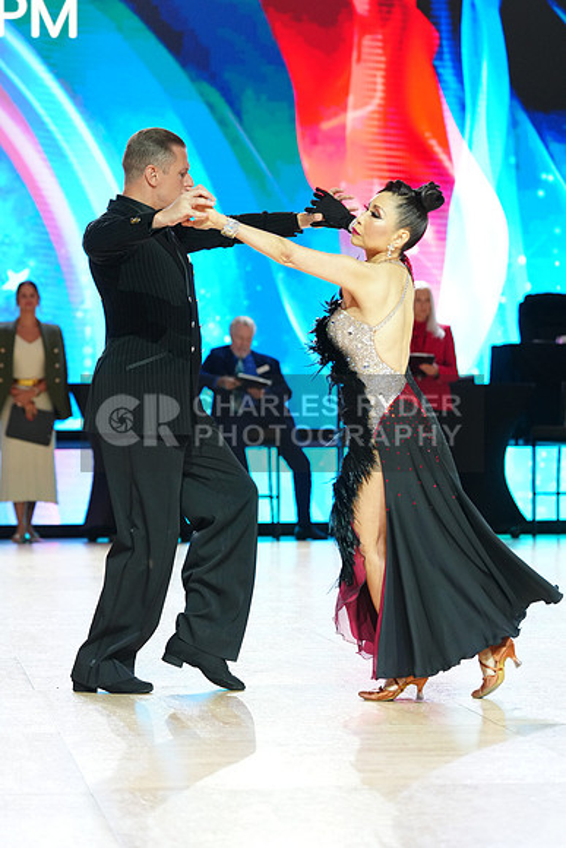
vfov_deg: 17.6
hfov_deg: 11.8
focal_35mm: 116
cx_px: 283
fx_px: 2734
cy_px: 424
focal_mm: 116
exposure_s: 1/250
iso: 2500
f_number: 4
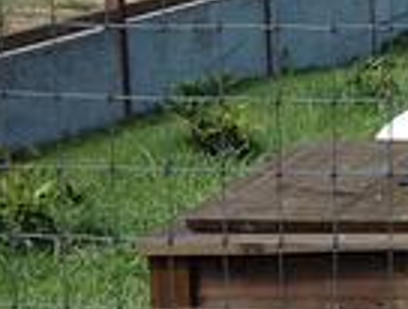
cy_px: 62
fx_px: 1881
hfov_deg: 10.9
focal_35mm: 159
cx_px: 891
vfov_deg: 9.4
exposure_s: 1/630
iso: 50
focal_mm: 4.28
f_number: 2.4
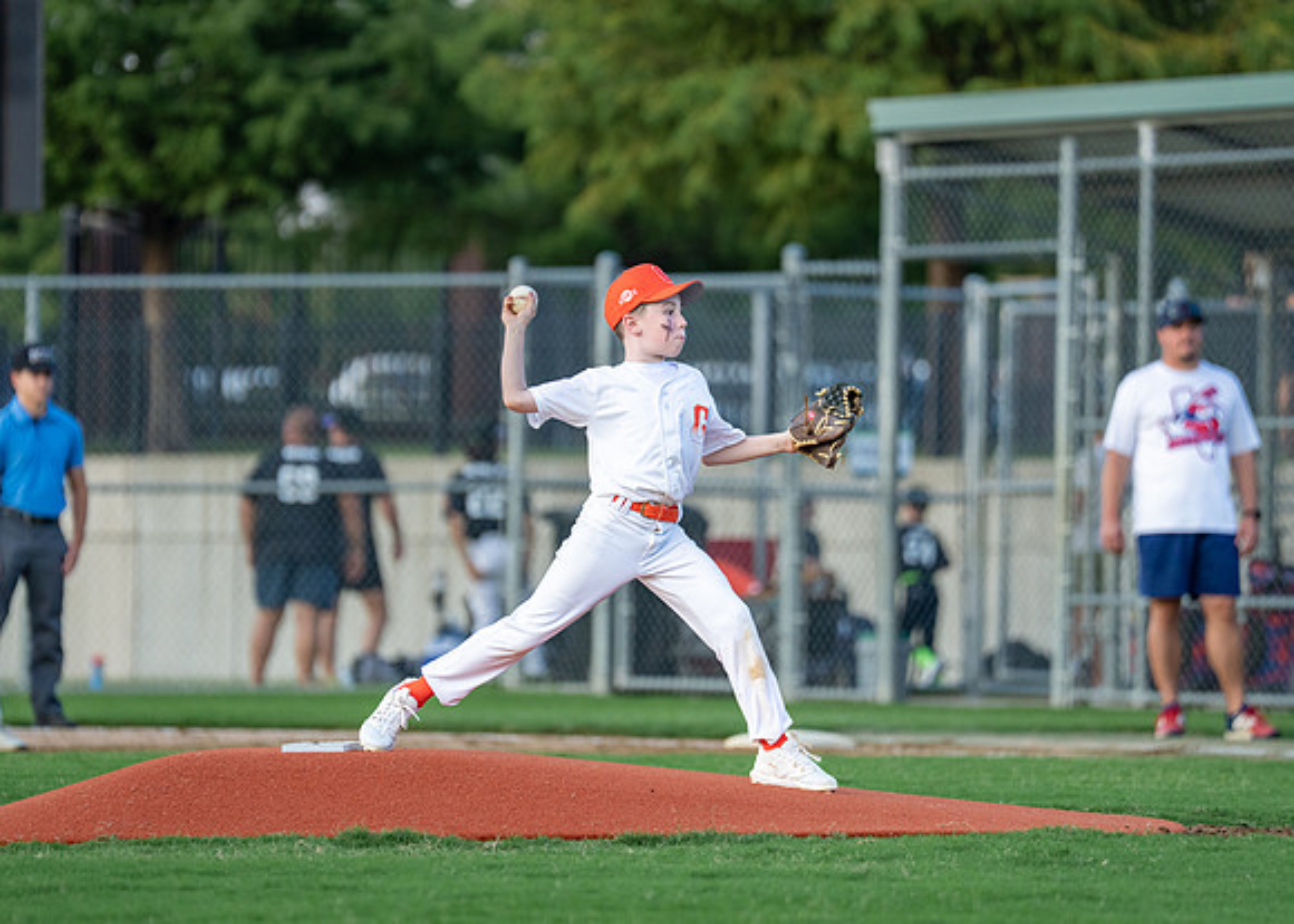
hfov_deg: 7.9
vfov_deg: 5.6
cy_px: 408
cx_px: 612
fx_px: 9383
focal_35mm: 255
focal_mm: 200
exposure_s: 1/2000
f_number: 2.8
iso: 800
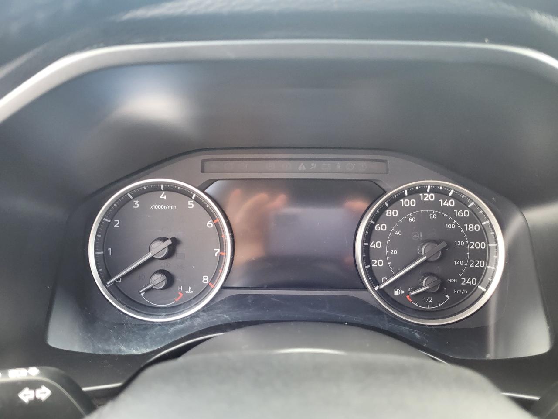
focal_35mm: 26
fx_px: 419
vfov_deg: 53.1
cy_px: 210
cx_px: 279
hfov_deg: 67.3
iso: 200
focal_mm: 5.4
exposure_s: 1/120
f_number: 1.8
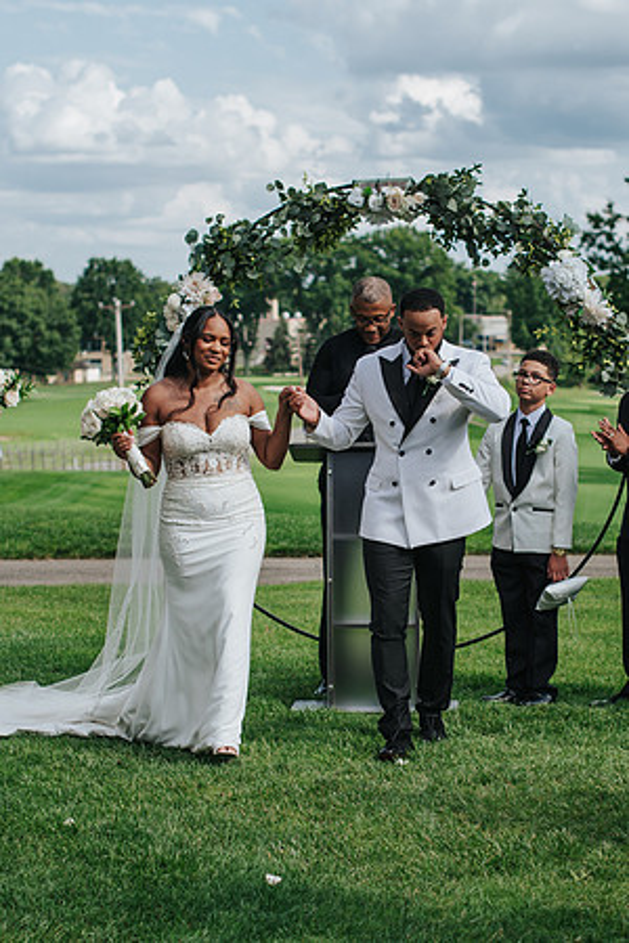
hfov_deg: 15.1
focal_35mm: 90
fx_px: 2366
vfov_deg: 22.5
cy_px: 512
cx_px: 382
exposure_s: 1/1600
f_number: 3.2
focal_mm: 50
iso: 140
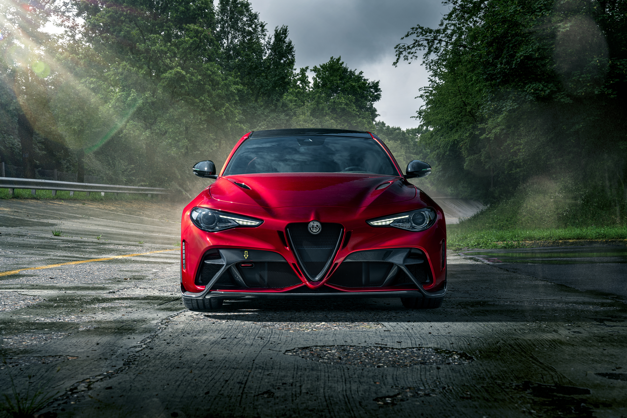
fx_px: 871
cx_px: 314
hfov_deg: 39.6
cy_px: 209
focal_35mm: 50
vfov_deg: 27.0
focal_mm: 50
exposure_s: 1/60
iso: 50
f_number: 9
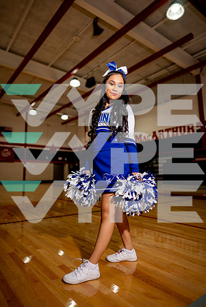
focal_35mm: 24
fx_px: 206
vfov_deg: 73.7
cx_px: 103
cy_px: 154
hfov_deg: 53.2
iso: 100
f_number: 1.4
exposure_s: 1/640
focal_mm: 24
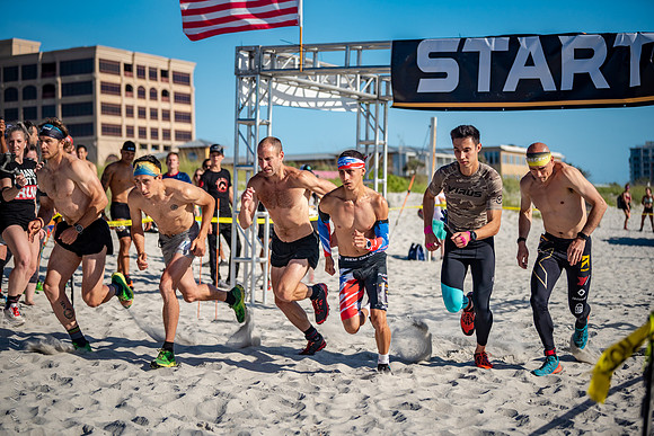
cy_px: 218
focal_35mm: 70
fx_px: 1272
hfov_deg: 28.8
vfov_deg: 19.5
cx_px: 327
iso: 280
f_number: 2.8
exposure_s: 1/4000
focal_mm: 70
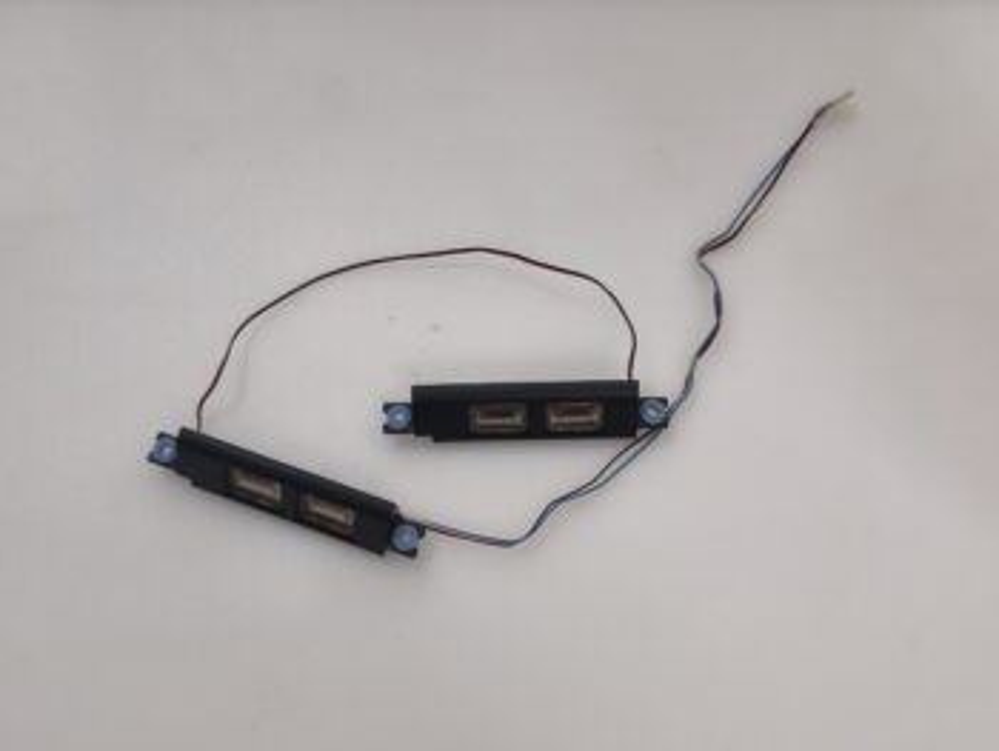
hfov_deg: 52.6
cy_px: 376
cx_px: 500
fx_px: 1011
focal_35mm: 35
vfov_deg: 40.7
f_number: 1.6
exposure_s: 1/50
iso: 320
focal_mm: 6.57
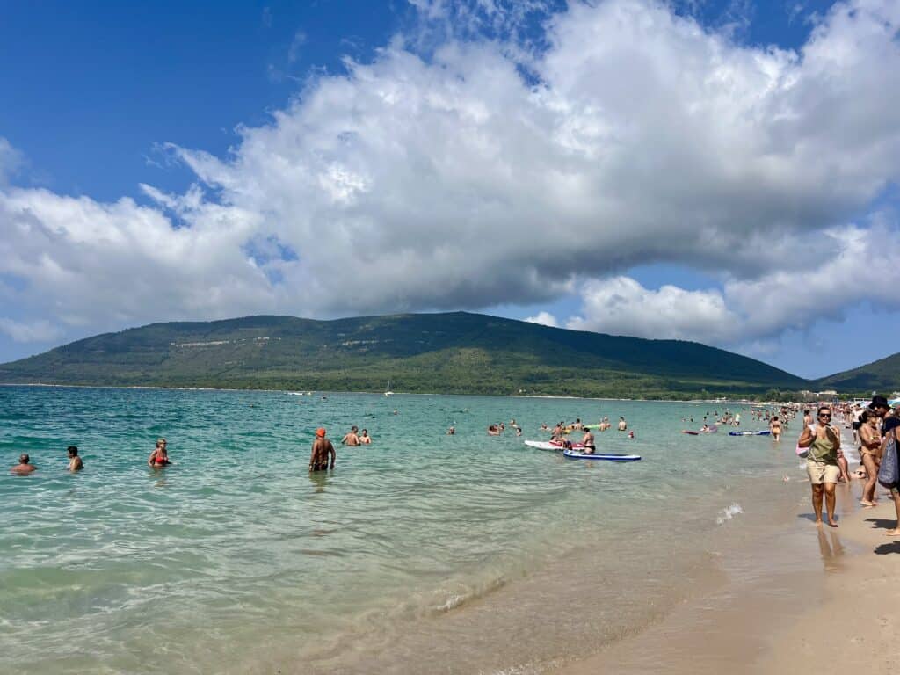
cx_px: 450
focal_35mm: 26
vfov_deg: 53.1
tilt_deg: +4.3
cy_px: 338
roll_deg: -1.8
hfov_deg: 67.3
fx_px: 676
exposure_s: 1/9434
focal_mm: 5.7
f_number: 1.5
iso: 50
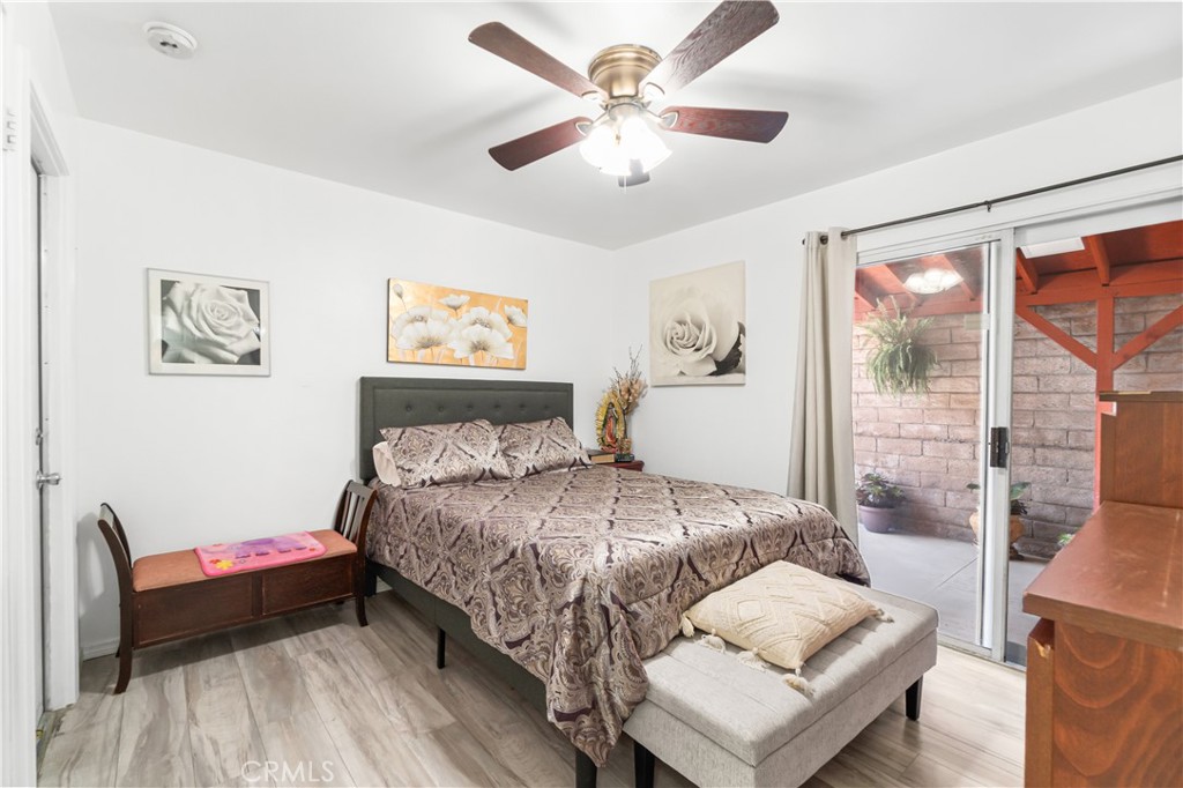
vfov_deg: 77.3
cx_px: 592
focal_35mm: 15
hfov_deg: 100.4
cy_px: 394
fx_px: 493
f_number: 7.1
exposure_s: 1/4
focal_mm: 10
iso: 400
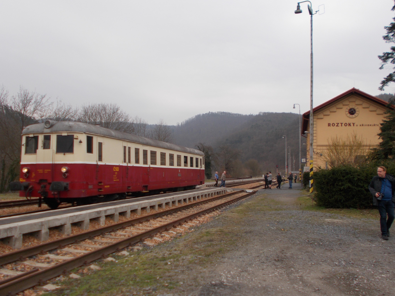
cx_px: 198
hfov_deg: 54.0
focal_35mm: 34
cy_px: 148
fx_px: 388
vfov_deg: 41.8
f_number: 3.6
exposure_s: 1/400
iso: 80
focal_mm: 6
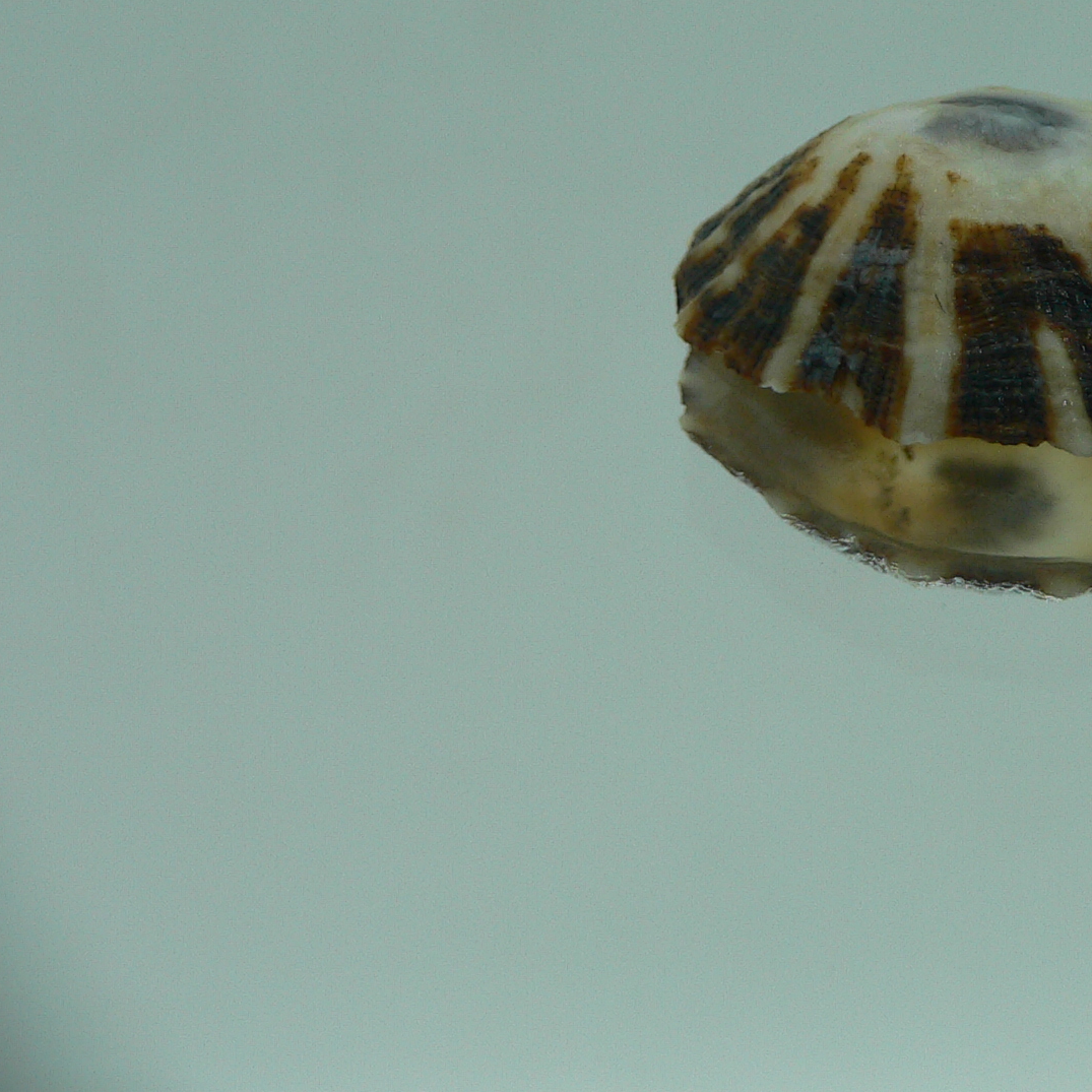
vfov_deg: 29.3
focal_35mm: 58
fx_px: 2070
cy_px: 328
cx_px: 1011
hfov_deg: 28.3
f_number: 2.8
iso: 80
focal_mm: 4.6
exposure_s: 1/60
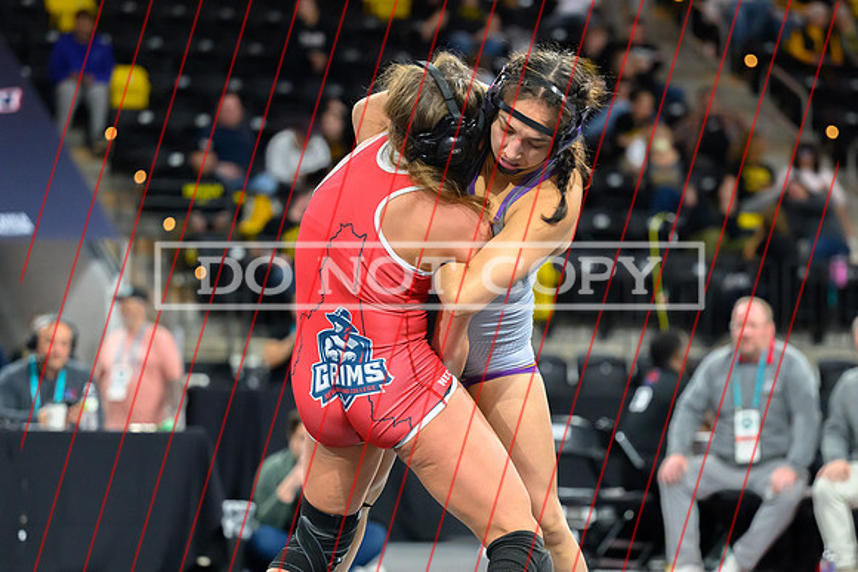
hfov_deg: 15.5
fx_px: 3162
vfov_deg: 10.3
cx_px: 456
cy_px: 345
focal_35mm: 133
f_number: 2.8
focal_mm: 99
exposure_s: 1/800
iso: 5000
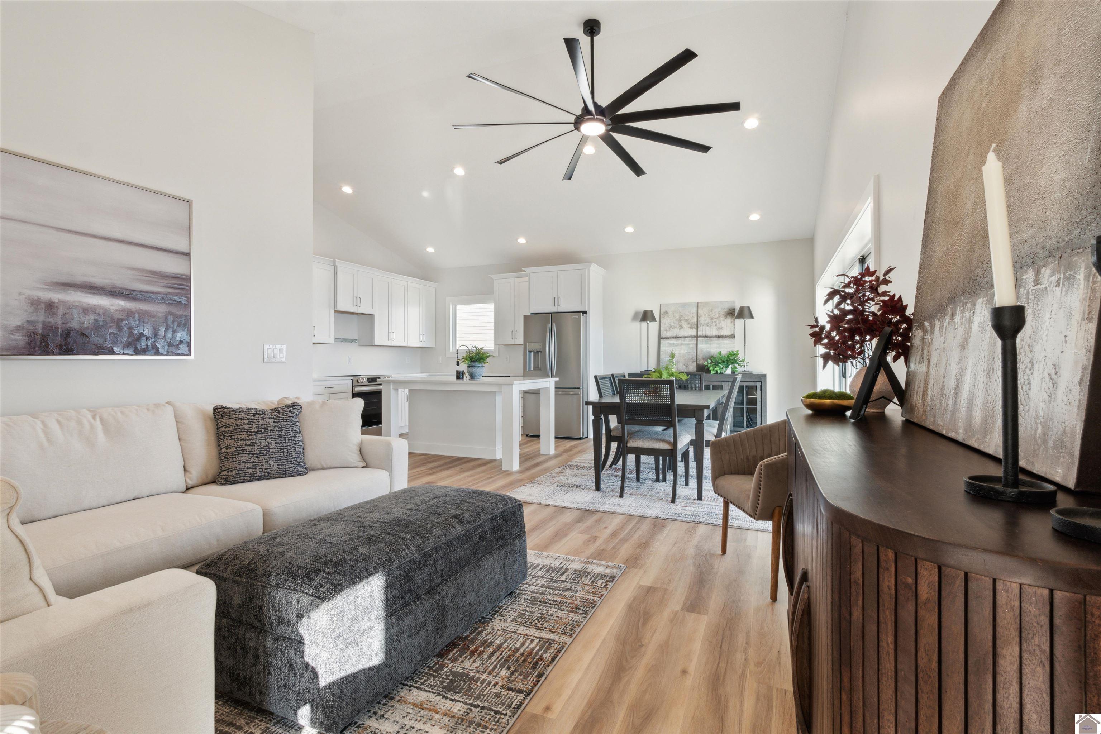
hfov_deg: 95.0
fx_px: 505
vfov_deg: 72.1
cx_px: 550
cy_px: 367
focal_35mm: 16
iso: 100
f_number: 10
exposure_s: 1/13
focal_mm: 11
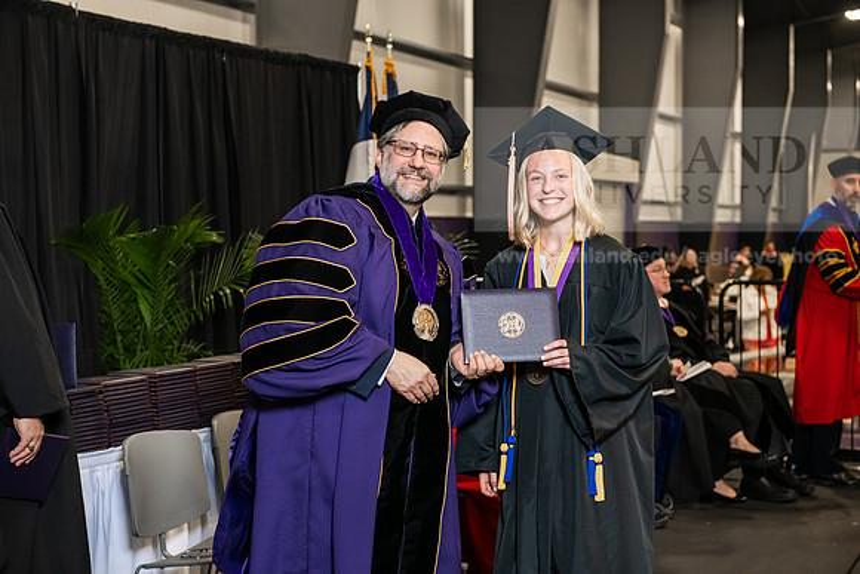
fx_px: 1673
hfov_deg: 28.8
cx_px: 430
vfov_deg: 19.5
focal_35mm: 70
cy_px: 287
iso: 2500
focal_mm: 70
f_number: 5
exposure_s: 1/200
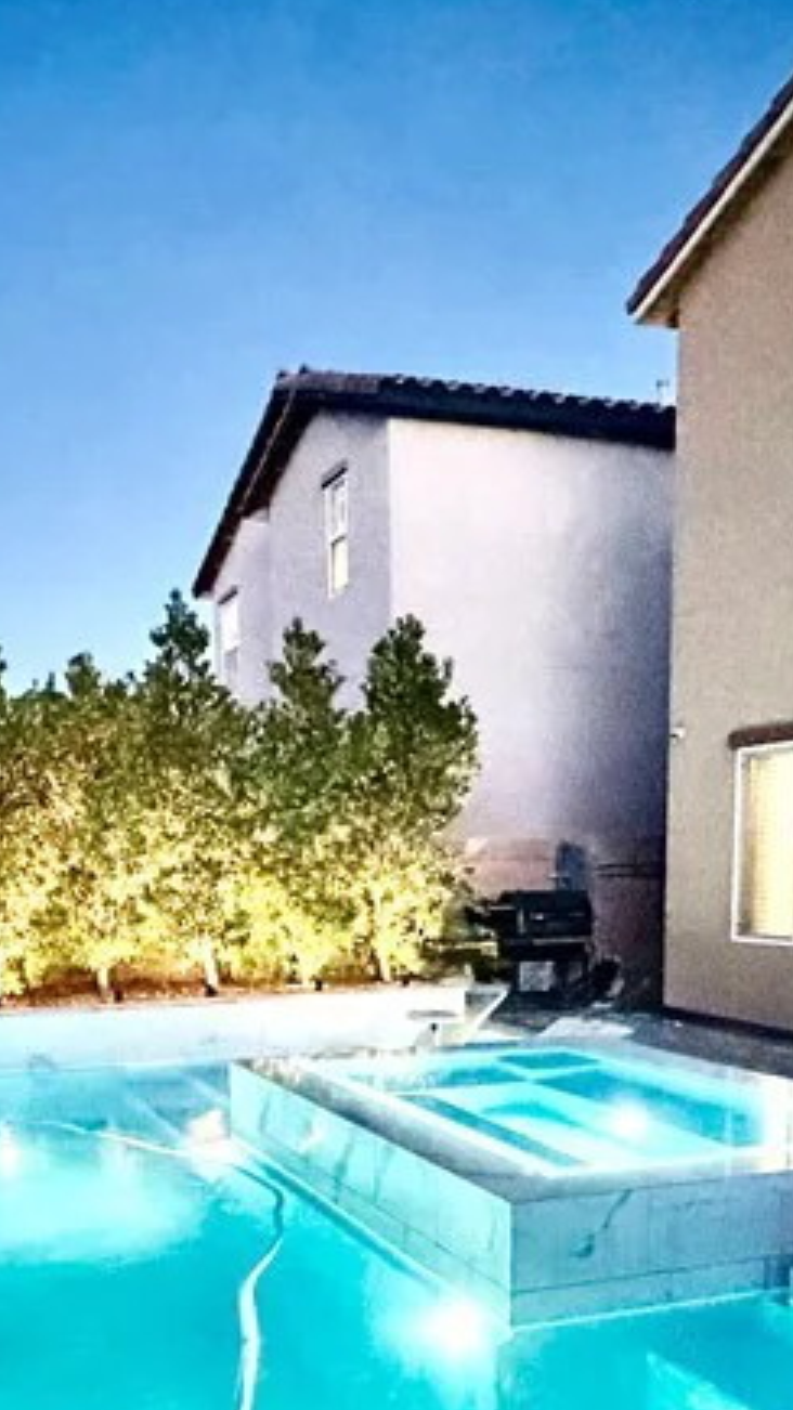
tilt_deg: -9.9
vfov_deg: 52.6
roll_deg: +1.4
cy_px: 1072
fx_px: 1346
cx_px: 335
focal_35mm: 36
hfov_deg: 32.8
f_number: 2.2
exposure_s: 1/29
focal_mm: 2.22
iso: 1600
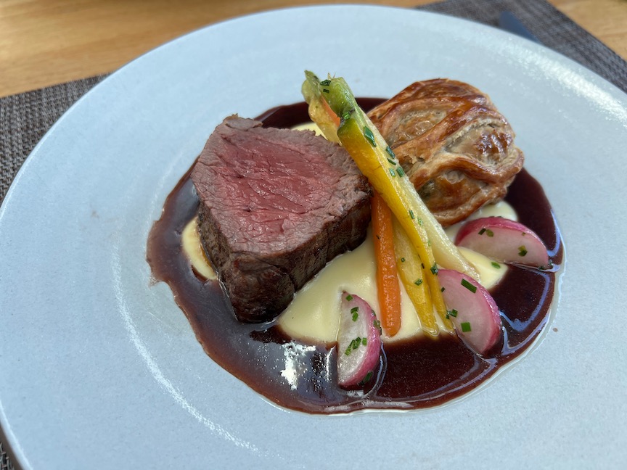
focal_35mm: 26
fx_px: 471
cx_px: 314
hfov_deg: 67.3
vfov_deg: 53.1
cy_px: 235
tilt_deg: -54.3
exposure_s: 1/97
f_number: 1.5
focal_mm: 5.7
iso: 64
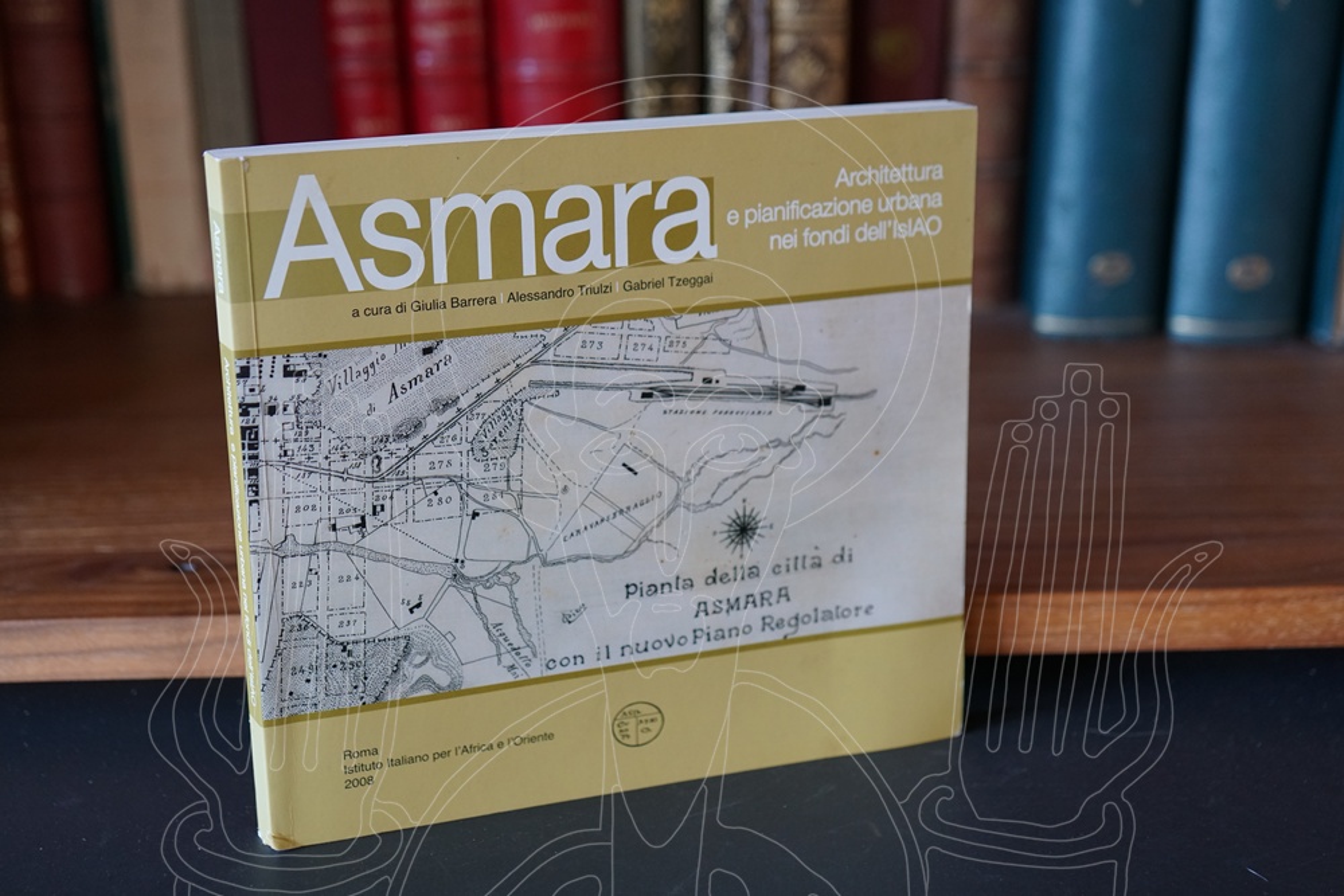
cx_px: 672
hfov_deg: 39.6
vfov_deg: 27.0
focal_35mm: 50
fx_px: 1867
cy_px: 448
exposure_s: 1/160
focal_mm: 50
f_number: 3.5
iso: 1600
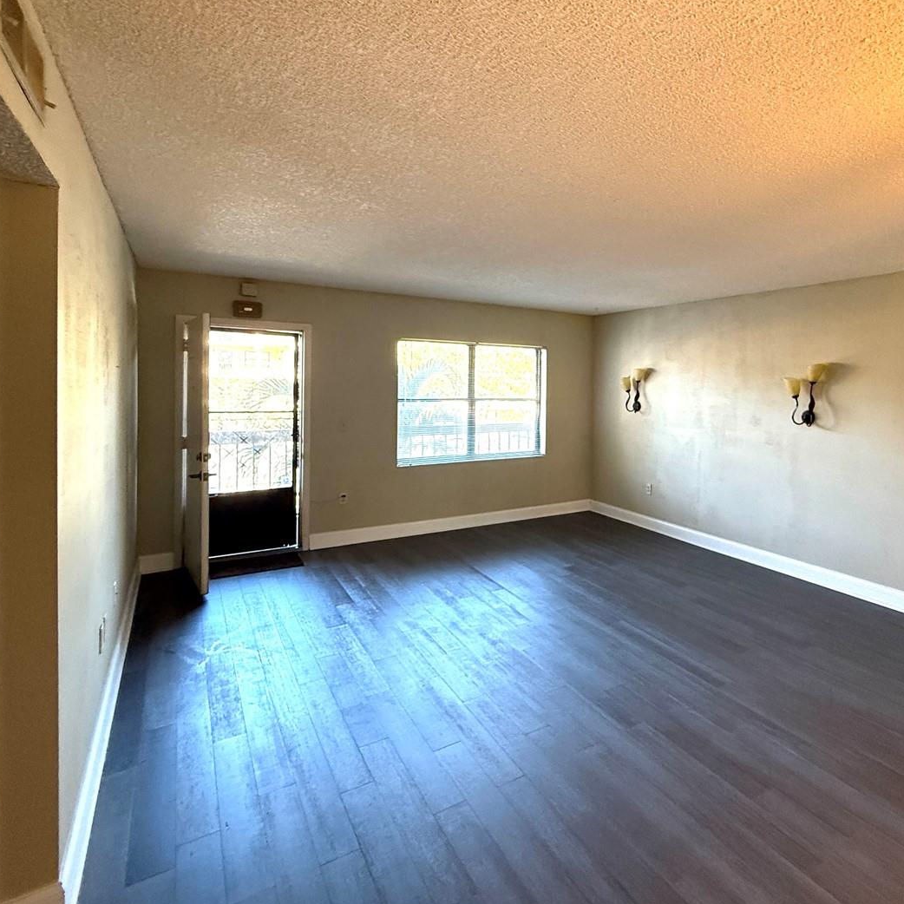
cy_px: 393
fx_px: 561
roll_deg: -1.0
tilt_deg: +0.2
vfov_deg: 77.3
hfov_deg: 76.1
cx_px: 572
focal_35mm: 19
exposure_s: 1/120
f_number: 2.2
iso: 400
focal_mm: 2.22
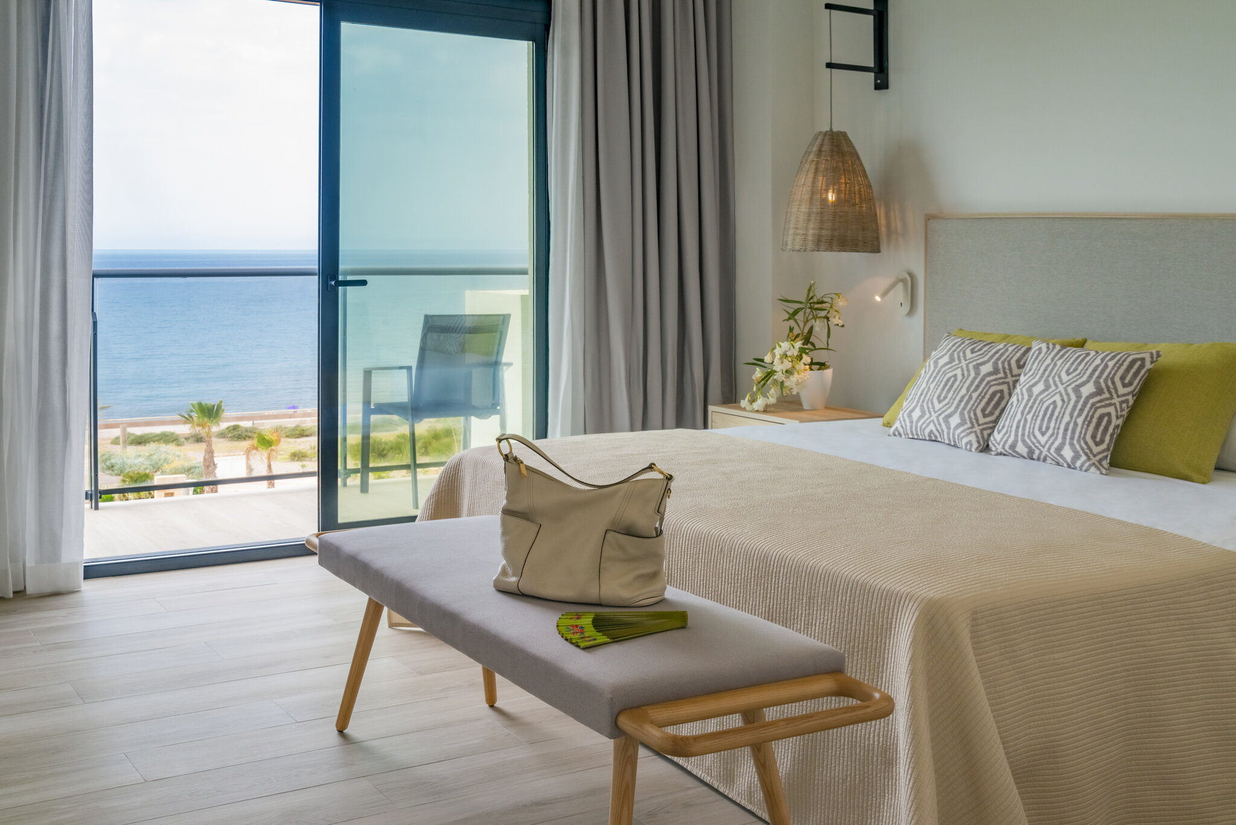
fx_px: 1202
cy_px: 412
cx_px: 618
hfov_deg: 54.4
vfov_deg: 37.9
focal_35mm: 35
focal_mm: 35
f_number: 13
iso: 400
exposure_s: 1/15
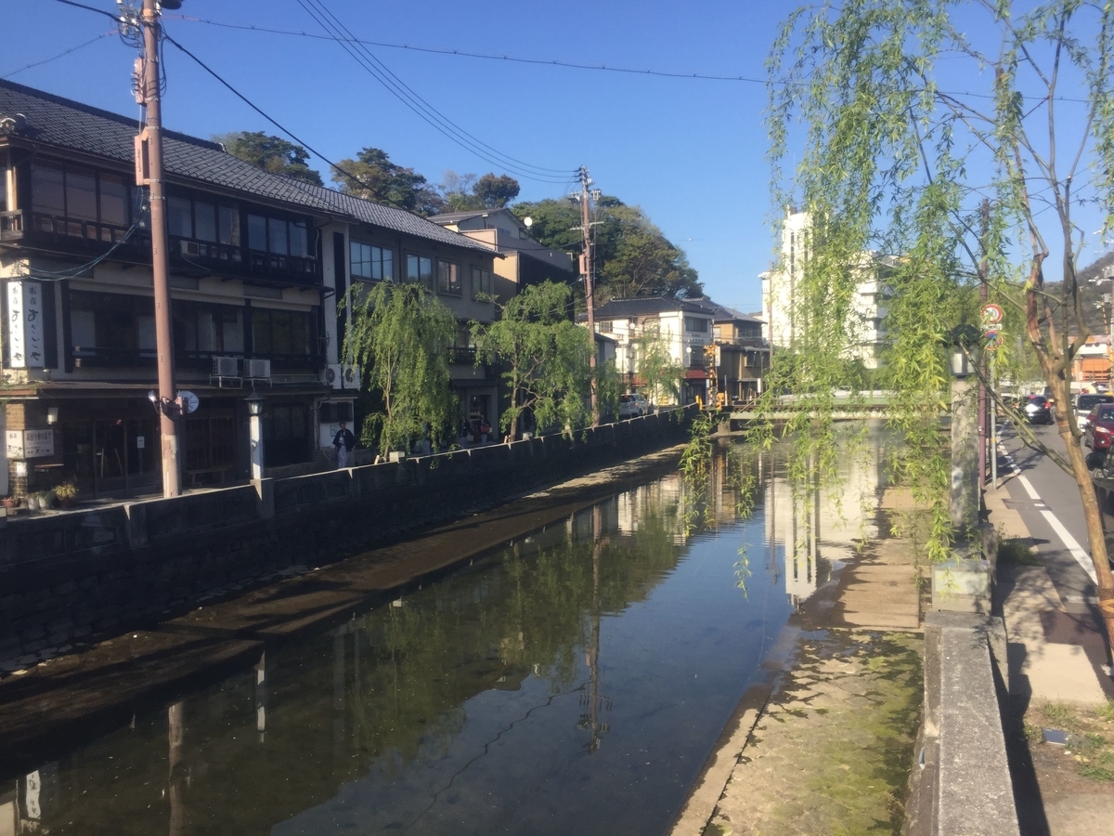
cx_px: 557
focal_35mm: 29
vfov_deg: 48.2
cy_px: 418
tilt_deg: -0.6
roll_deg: -0.2
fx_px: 933
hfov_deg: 61.7
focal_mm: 4.15
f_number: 2.2
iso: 32
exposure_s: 1/1236
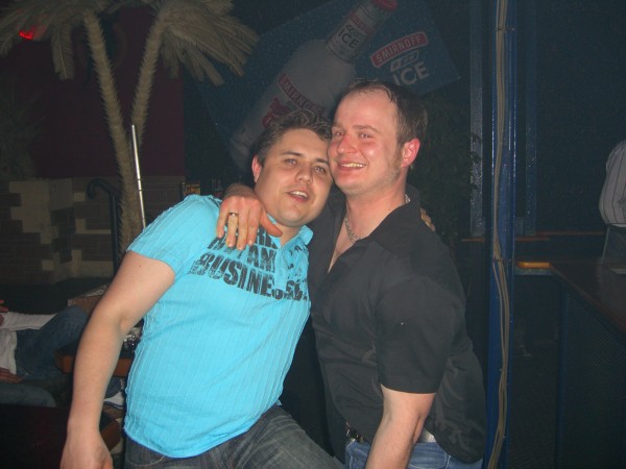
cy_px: 234
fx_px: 687
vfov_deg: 37.7
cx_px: 313
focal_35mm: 38
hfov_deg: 49.0
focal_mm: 7.9
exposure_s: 1/60
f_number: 2.8
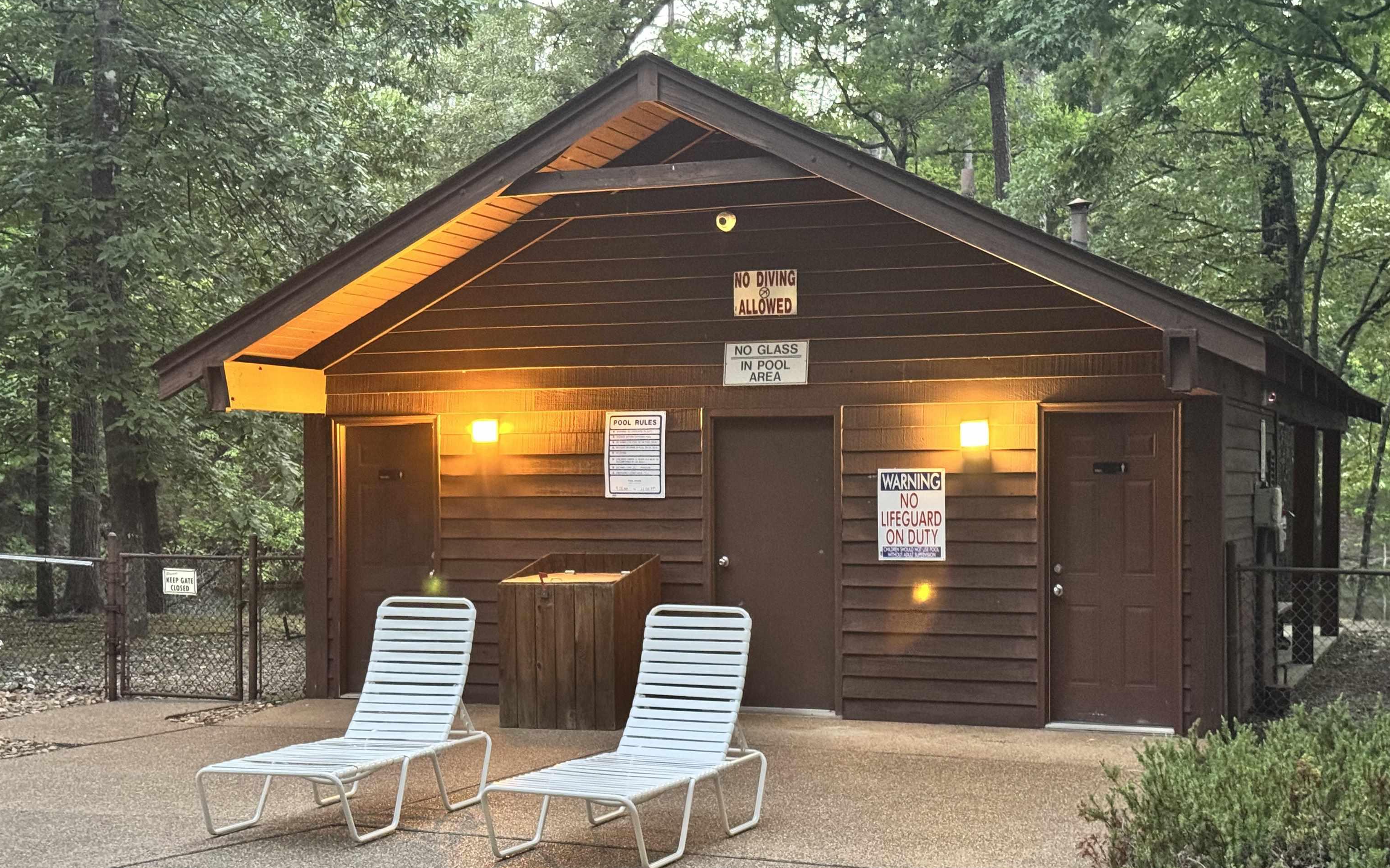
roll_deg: +0.4
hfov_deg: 39.6
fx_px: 1932
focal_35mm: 51
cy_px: 497
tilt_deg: -0.7
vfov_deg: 25.3
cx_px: 695
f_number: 1.78
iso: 640
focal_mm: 6.76
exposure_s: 1/24
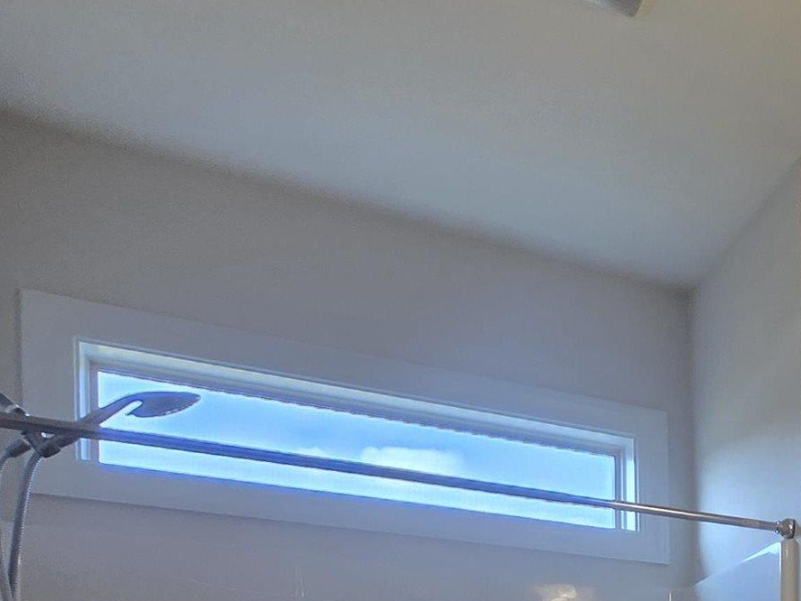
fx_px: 1042
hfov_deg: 30.8
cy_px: 784
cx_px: 1089
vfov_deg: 27.0
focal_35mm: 45
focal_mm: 1.7
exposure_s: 1/60
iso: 50
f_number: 2.2
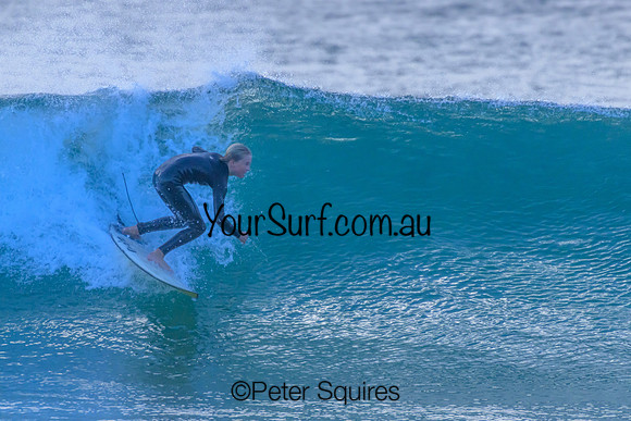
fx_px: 14901
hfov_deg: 2.4
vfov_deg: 1.6
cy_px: 210
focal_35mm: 850
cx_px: 316
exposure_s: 1/2000
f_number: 11
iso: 4500
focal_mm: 850
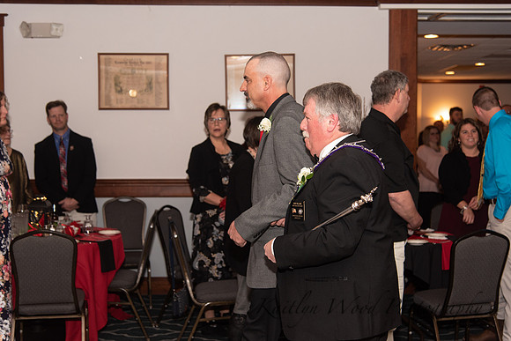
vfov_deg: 27.0
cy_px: 170
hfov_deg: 39.6
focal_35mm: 50
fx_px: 710
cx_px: 256
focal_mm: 50
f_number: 4
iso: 800
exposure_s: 1/200
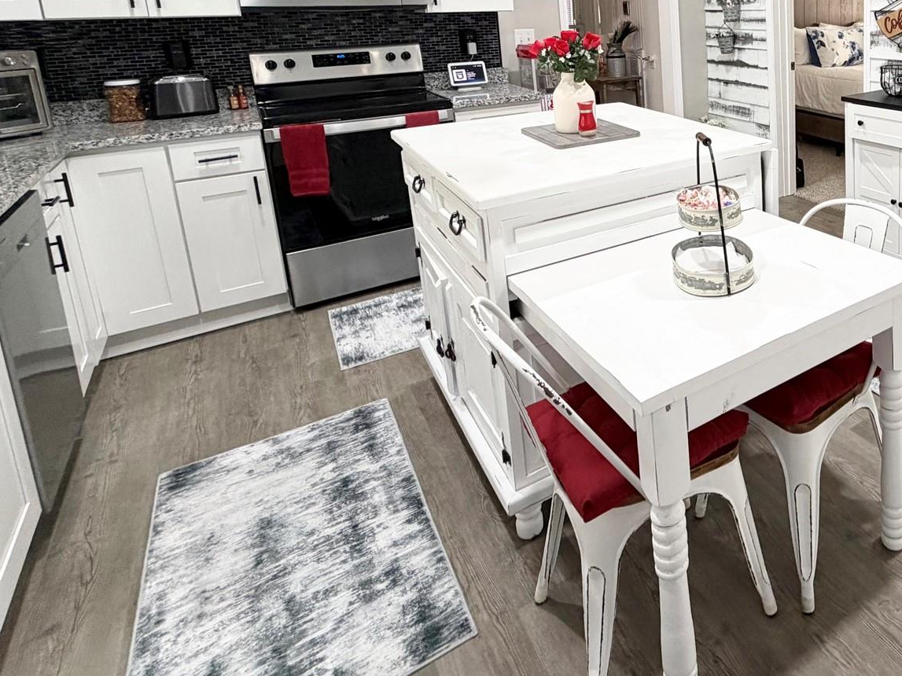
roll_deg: +1.6
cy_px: 121
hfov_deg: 59.9
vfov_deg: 51.0
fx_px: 651
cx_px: 797
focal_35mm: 25
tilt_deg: -11.4
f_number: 2.2
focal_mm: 2.22
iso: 200
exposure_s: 1/60
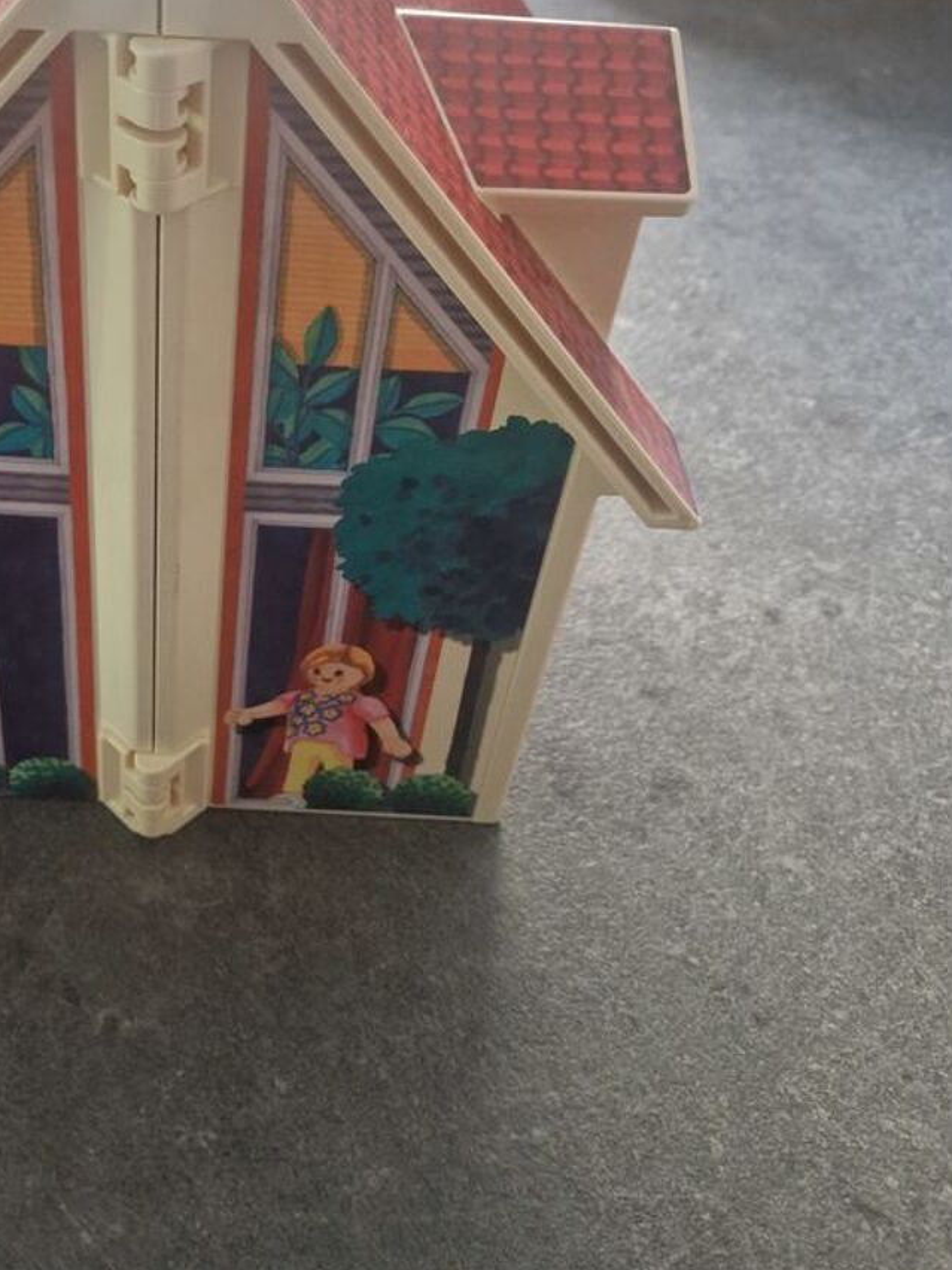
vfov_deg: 51.2
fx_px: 1320
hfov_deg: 38.4
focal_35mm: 36
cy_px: 537
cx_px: 215
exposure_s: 1/100
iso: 800
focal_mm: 5.4
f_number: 1.8
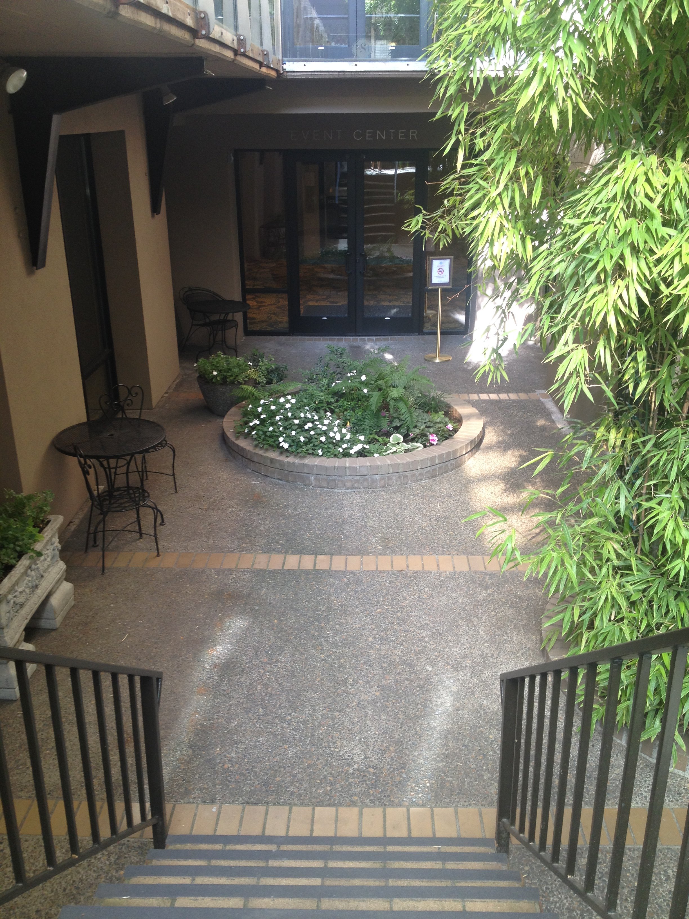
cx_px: 344
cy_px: 460
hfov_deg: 40.7
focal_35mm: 35
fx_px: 929
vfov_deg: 52.6
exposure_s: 1/40
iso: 50
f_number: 2.4
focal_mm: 4.28
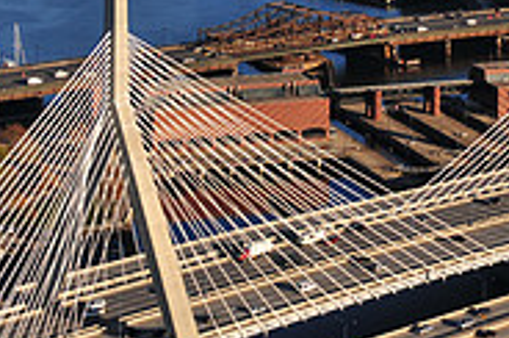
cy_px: -132
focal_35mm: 151
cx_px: 412
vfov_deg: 8.9
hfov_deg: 13.5
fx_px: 2131
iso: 200
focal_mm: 32
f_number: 4.5
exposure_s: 1/500
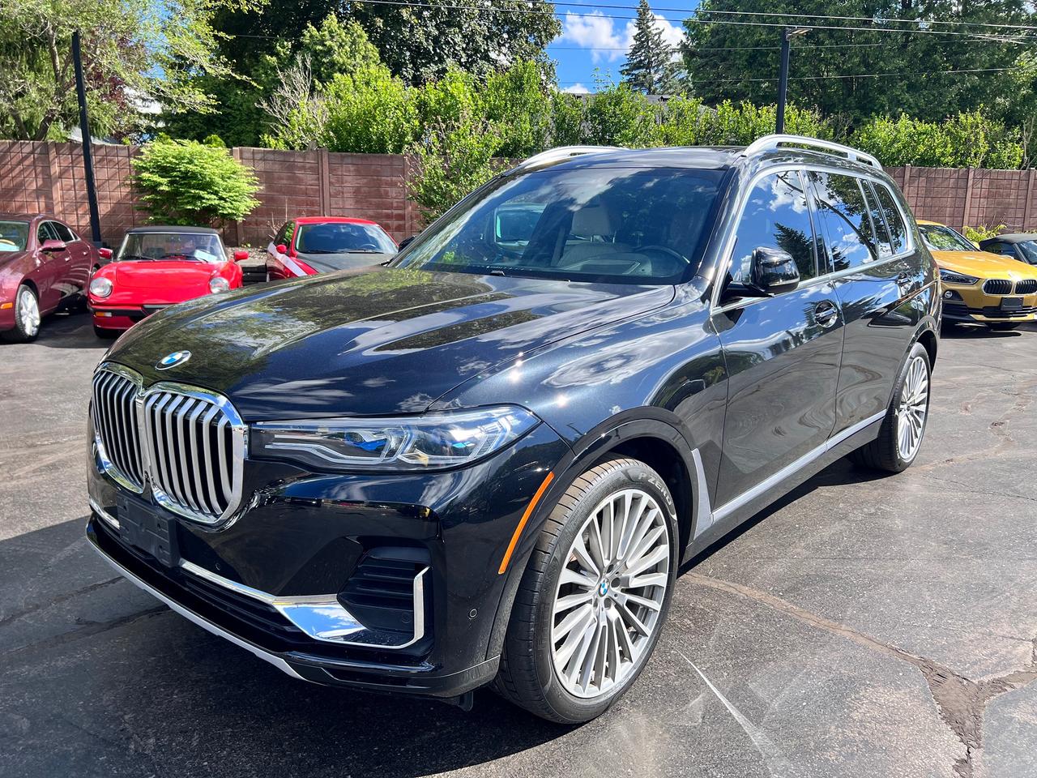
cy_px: 389
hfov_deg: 67.3
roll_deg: -0.2
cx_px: 518
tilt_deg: -10.2
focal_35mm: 26
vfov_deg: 53.1
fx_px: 779
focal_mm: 5.7
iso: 50
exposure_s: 1/1377
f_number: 1.5
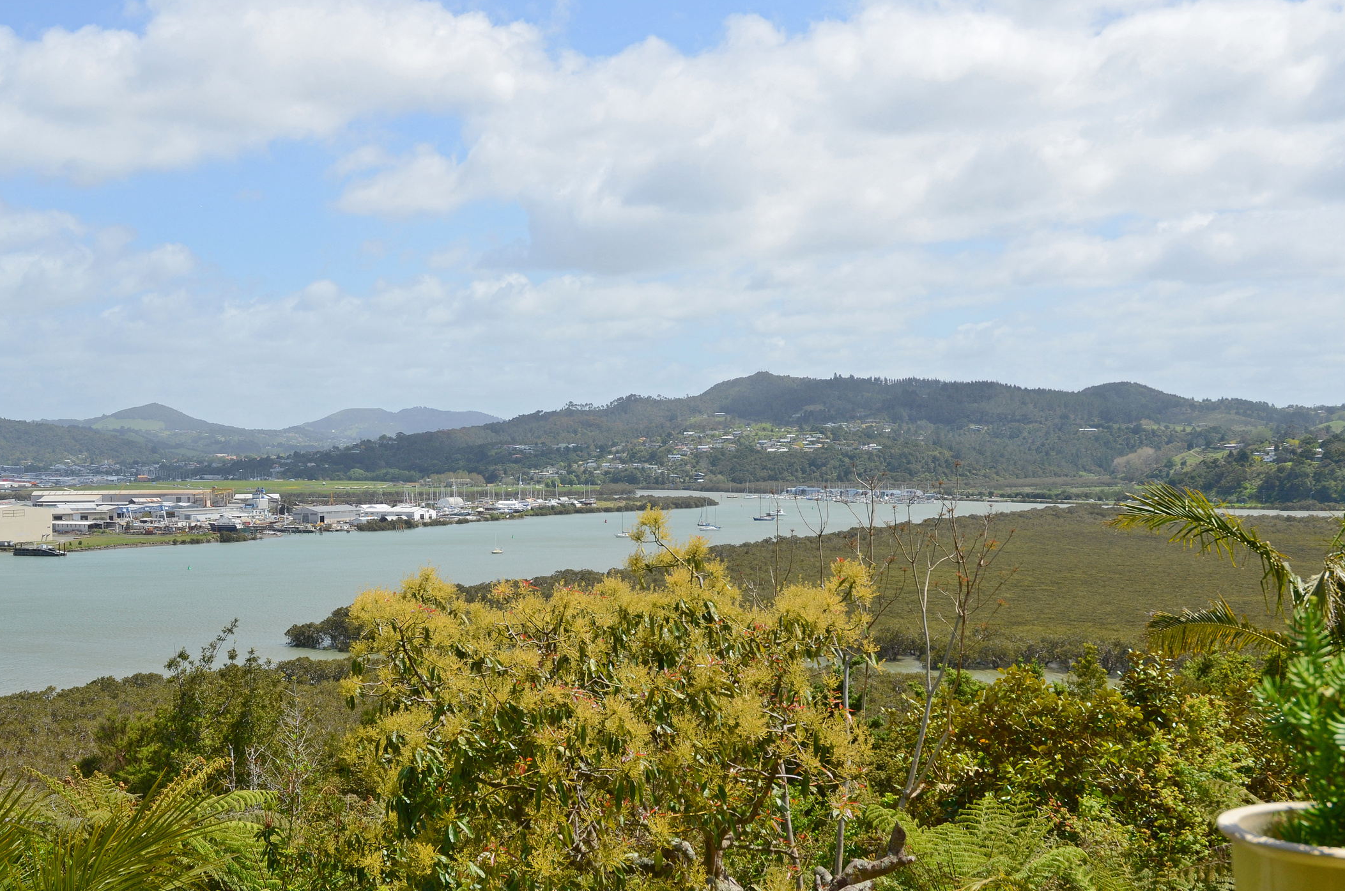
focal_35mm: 46
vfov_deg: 29.3
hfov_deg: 43.1
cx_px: 638
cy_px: 484
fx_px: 1700
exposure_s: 1/640
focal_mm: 25
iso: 200
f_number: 7.1
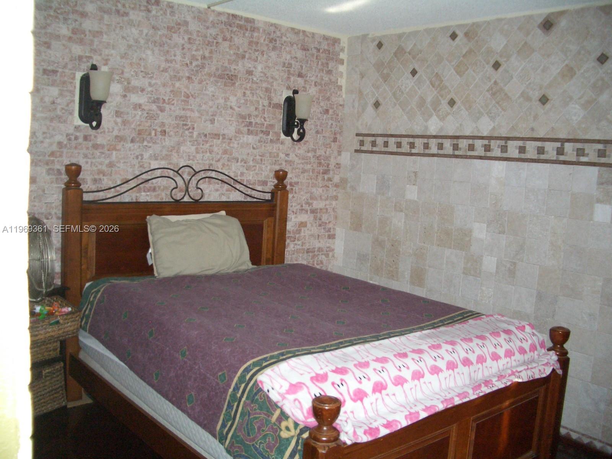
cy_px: 230
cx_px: 306
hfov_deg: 52.6
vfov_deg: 40.7
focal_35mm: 35
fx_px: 619
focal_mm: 5.8
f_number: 2.6
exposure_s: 1/60
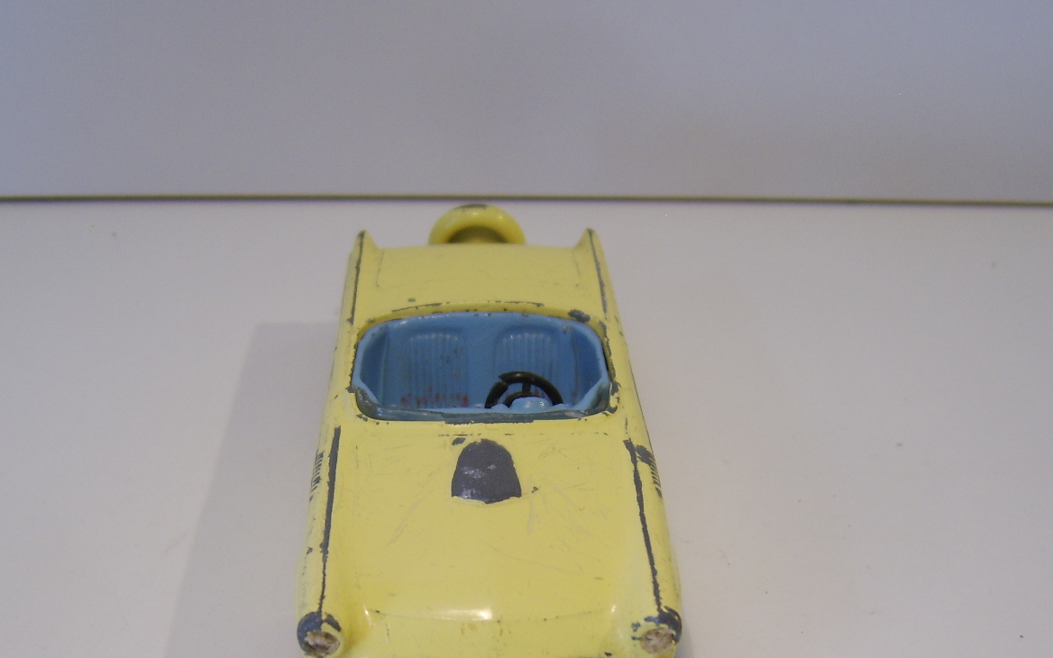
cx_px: 473
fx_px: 1291
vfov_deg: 28.2
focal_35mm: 45
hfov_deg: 44.3
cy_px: 496
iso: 71
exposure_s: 1/84
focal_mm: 8.13
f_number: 2.7
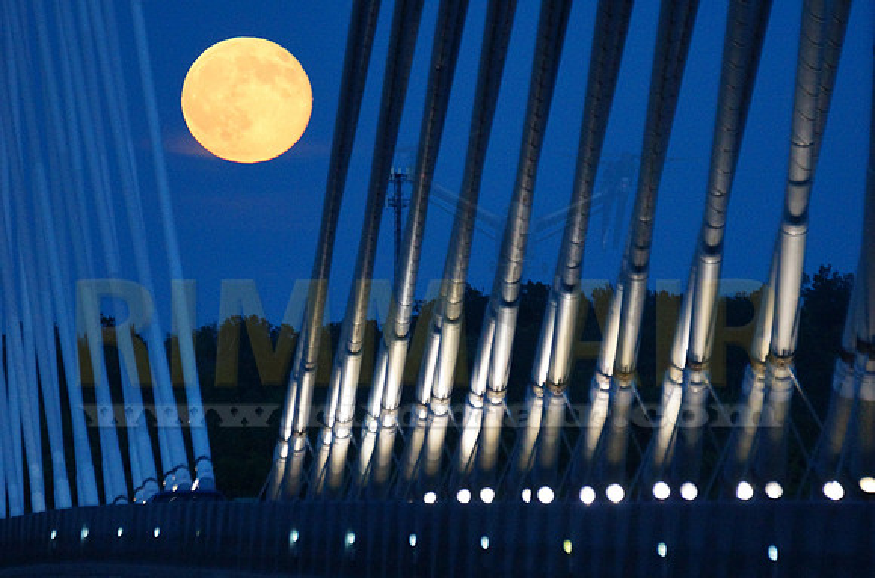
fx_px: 13086
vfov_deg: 2.5
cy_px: 289
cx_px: 438
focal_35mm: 540
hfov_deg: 3.8
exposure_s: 1/125
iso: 1600
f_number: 5.6
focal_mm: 360
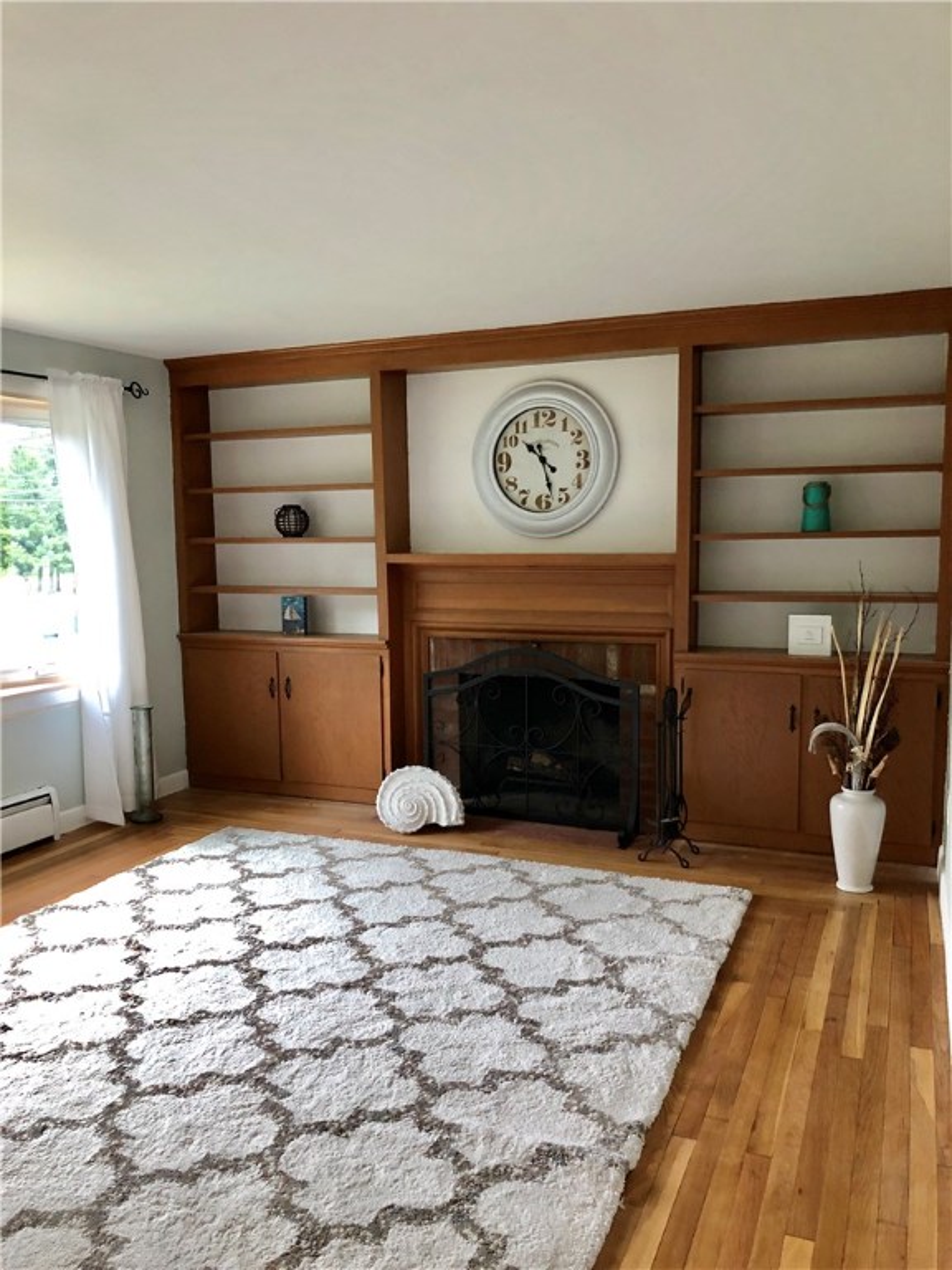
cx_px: 476
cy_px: 635
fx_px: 1027
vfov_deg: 63.4
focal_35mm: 28
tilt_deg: -4.6
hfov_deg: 49.7
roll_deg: +0.8
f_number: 1.8
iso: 50
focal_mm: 3.99
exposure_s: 1/15
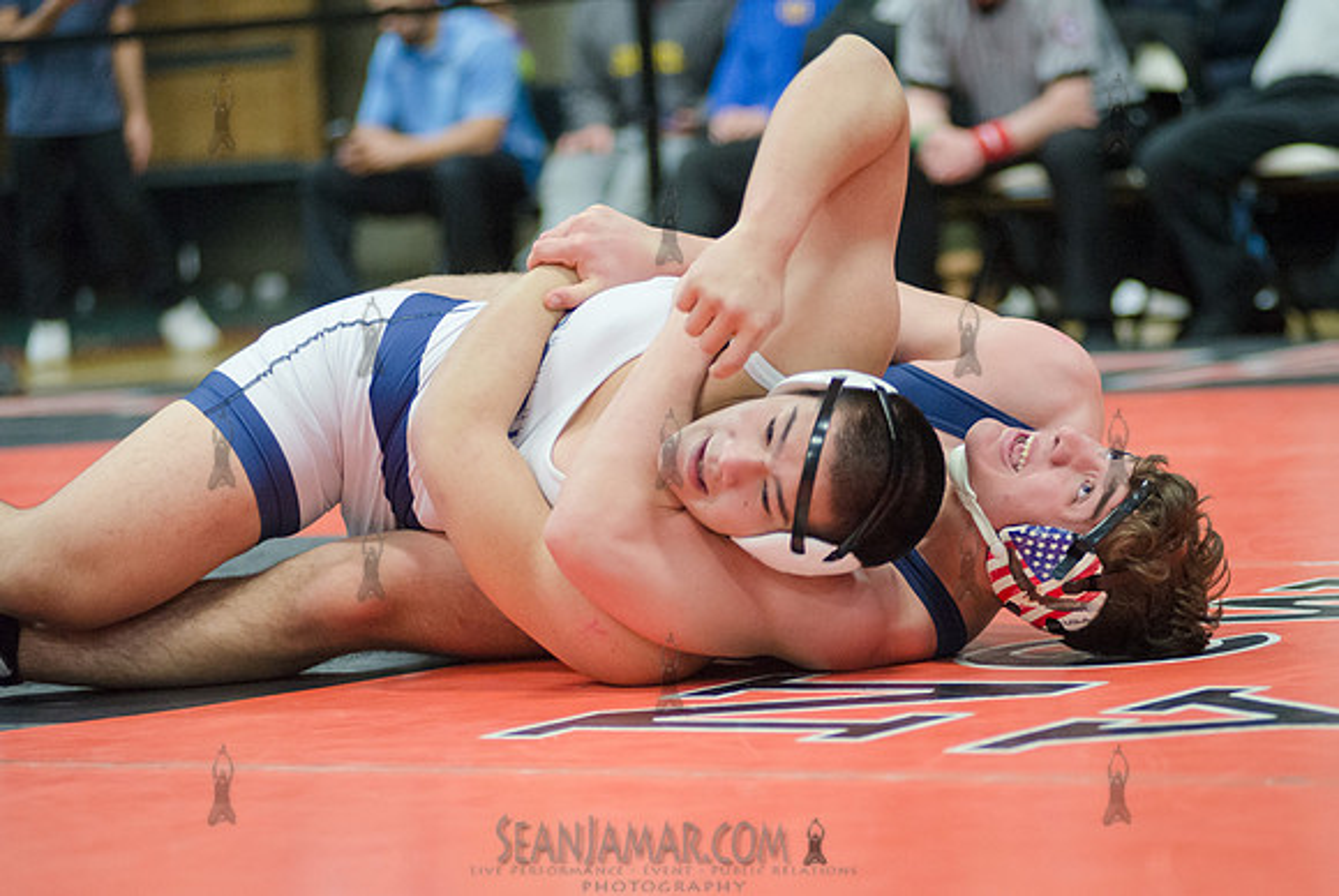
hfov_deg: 13.6
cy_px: 562
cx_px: 769
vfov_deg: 9.1
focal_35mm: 151
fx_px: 5607
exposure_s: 1/250
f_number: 2.8
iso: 4000
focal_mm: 120
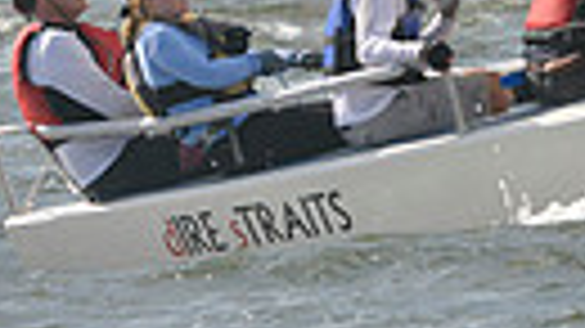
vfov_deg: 1.0
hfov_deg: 1.8
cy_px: -362
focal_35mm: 1212
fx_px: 18793
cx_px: 1156
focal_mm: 260
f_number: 10
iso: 400
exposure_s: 1/1250
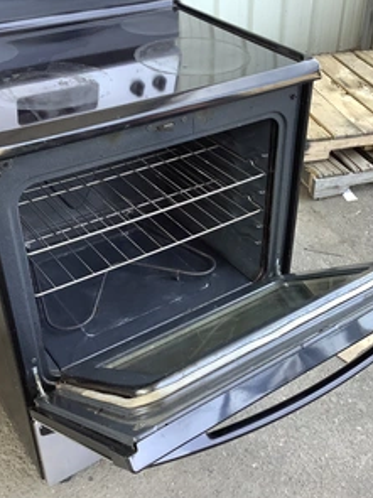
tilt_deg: -36.0
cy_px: 250
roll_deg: -0.5
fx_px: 604
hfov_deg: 34.2
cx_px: 228
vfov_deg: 44.8
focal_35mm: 42
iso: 80
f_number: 2.4
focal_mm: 3.3
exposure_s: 1/100
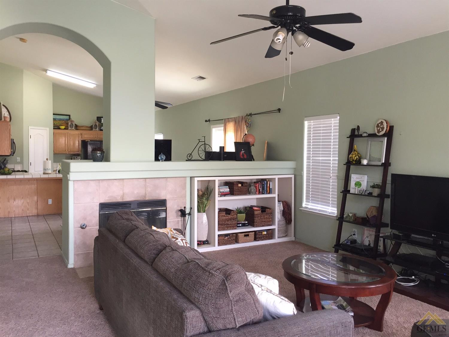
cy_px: 168
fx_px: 376
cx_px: 224
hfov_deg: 61.7
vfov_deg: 48.2
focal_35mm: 29
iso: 64
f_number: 2.2
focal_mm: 4.15
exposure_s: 1/30
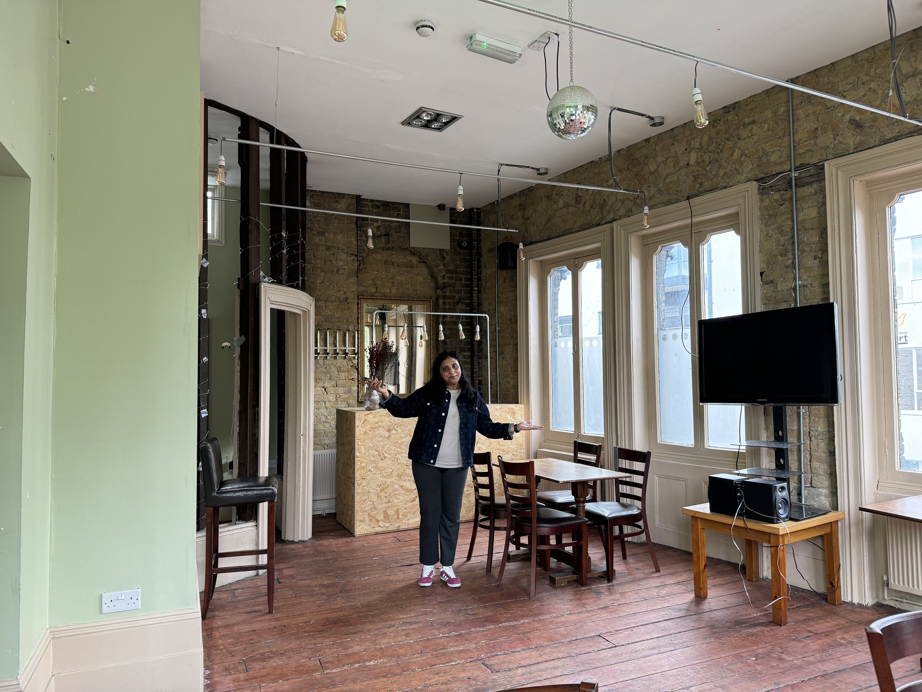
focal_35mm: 24
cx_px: 461
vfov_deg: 56.8
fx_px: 639
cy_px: 346
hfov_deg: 71.6
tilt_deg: +2.5
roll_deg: +0.0
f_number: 1.78
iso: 100
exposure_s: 1/56
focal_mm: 6.76
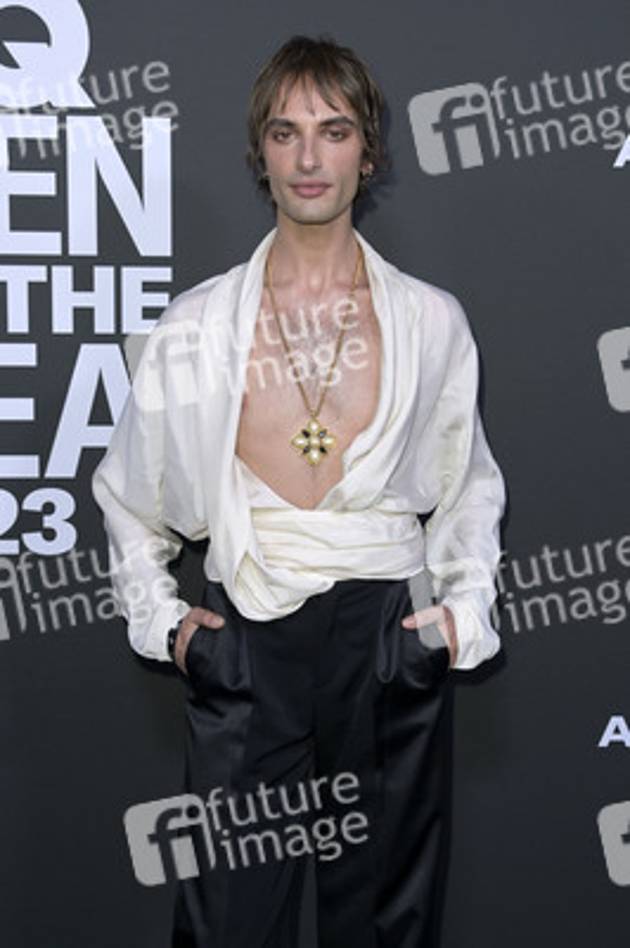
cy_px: 474
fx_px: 1315
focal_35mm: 50
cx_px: 315
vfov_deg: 39.6
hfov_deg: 26.9
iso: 1000
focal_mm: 50
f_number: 5.6
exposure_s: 1/250
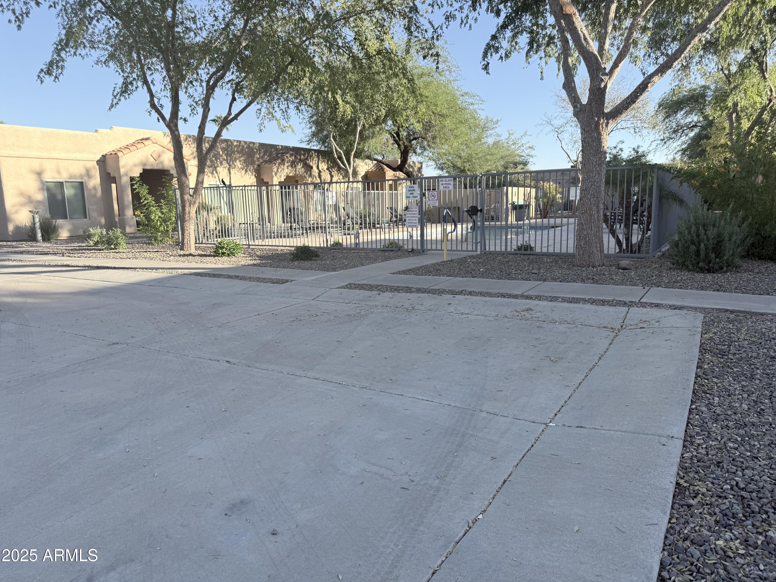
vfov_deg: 56.8
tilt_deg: -10.4
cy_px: 291
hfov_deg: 71.6
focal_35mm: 24
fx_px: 538
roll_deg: +0.7
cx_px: 388
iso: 80
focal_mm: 6.76
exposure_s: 1/1522
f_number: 1.78
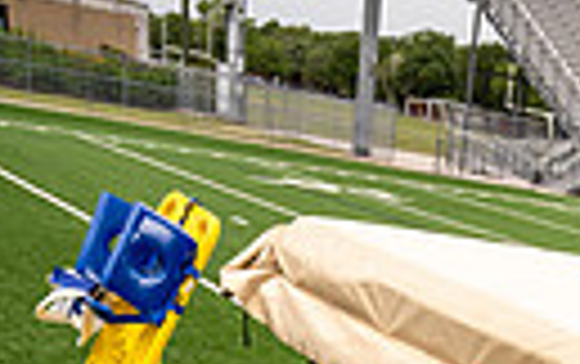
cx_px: 562
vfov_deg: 12.1
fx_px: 1345
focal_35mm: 85
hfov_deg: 23.4
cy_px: 899
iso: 100
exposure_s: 1/250
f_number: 5.6
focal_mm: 24
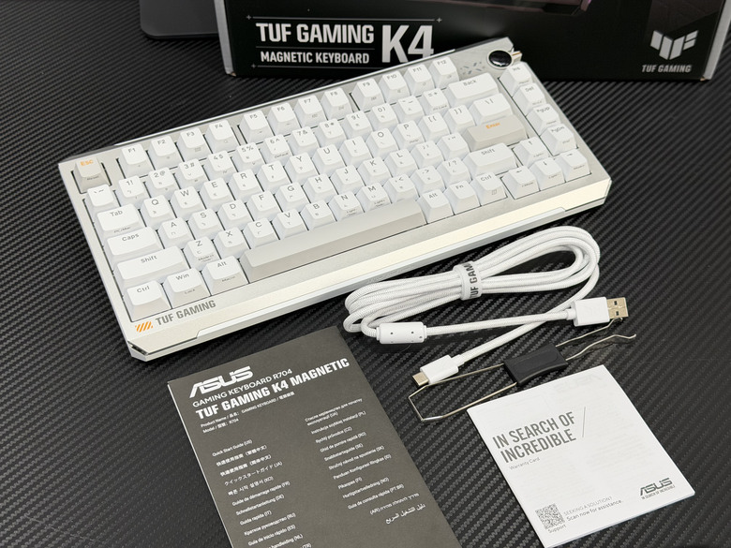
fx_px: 1014
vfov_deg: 30.3
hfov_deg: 39.7
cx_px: 366
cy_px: 274
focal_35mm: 48
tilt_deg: -47.2
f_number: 1.78
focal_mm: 6.76
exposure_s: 1/60
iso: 125
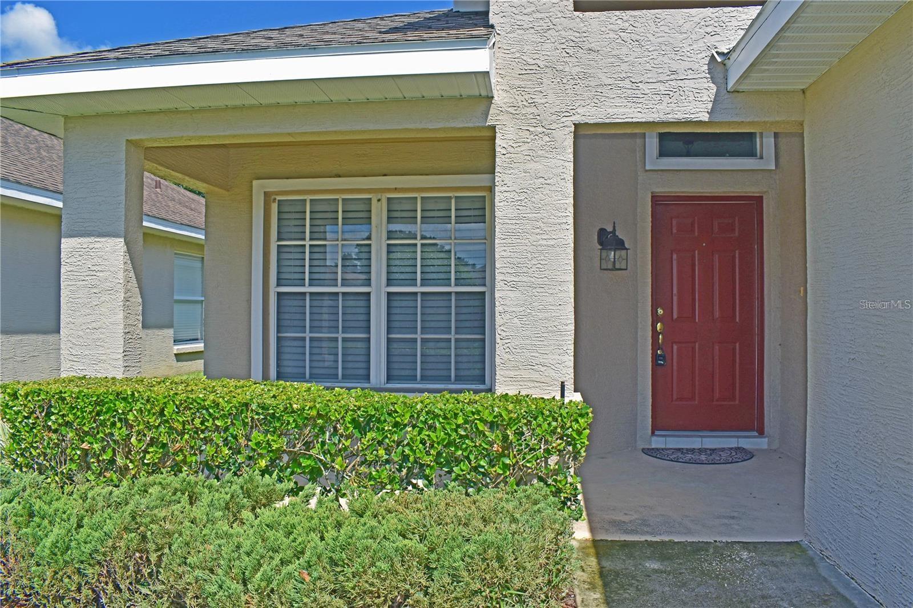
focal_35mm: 27
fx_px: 685
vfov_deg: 47.9
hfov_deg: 67.4
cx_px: 456
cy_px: 304
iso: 100
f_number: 10
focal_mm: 18
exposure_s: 1/200
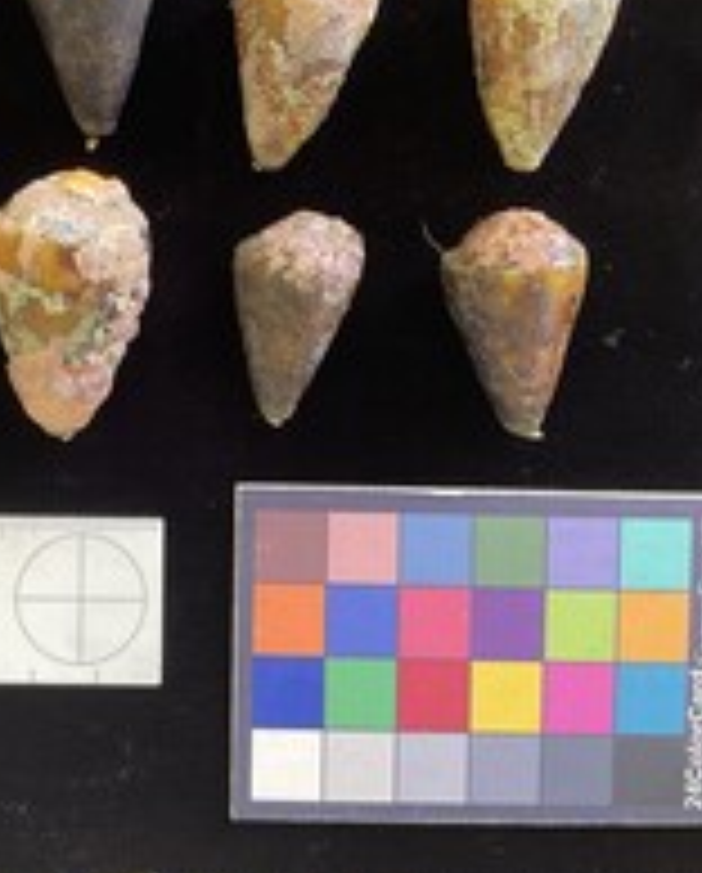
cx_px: 140
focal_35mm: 51
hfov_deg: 29.1
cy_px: 308
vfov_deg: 36.3
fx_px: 1320
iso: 50
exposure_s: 1/50
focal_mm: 3
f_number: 1.8
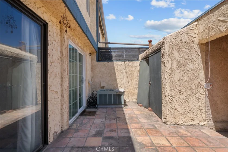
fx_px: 101
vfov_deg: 73.7
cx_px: 114
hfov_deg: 96.7
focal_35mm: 16
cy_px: 76
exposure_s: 1/200
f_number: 9
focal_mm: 16
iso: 250
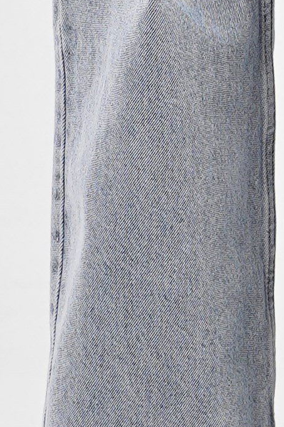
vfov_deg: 4.7
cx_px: 350
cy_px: -308
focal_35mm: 434
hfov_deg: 3.2
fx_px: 5138
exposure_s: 1/160
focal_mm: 50
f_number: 6.3
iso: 100
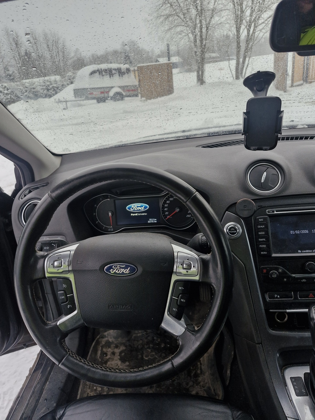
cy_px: 210
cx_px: 158
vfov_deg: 73.9
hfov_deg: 58.9
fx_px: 279
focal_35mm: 23
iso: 160
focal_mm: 5.54
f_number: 1.8
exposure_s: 1/180
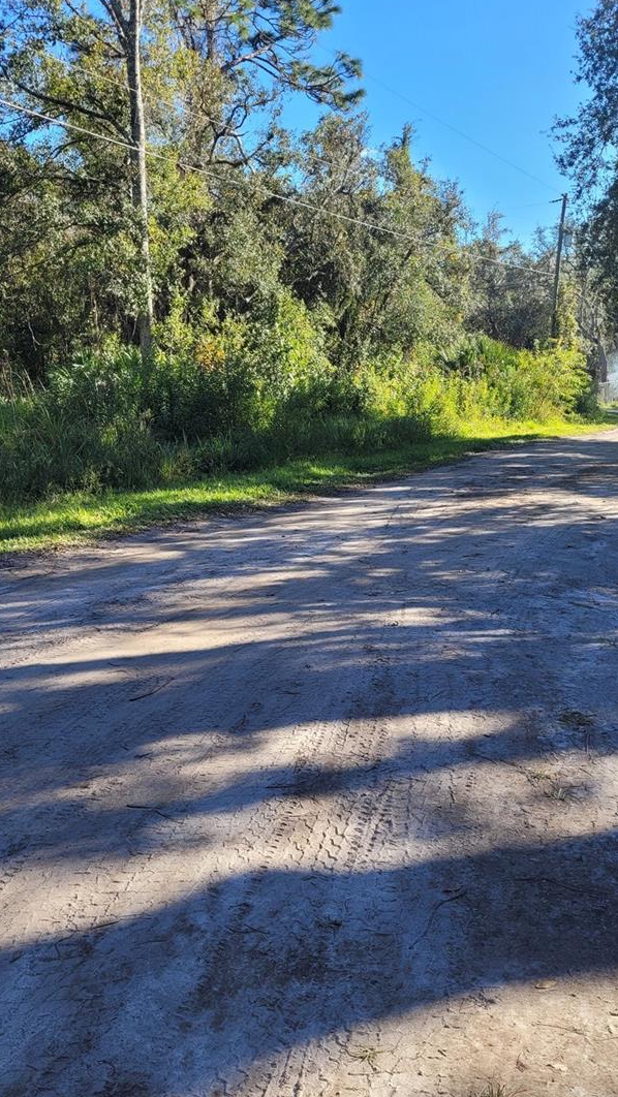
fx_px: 931
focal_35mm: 32
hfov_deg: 36.7
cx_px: 303
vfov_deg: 61.0
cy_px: 578
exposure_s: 1/816
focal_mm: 5.4
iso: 40
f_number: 1.8
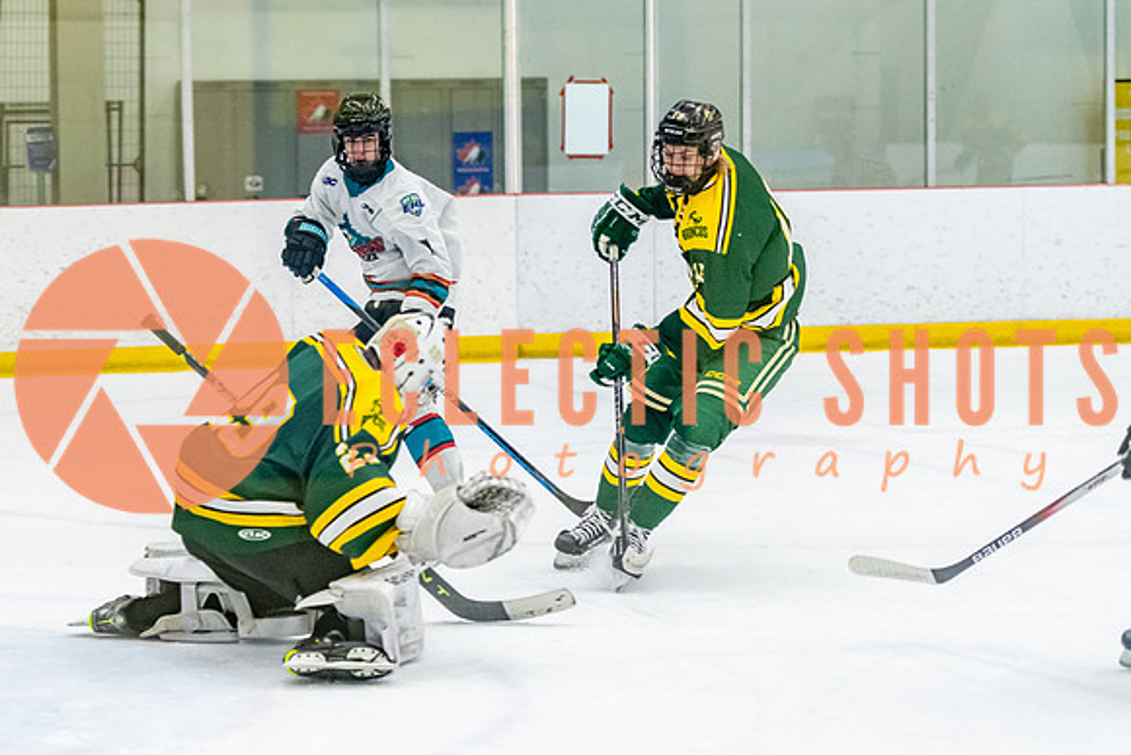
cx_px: 292
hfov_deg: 16.0
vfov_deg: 10.8
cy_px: 378
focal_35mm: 128
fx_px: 4007
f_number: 2.8
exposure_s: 1/800
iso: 4000
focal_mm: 86
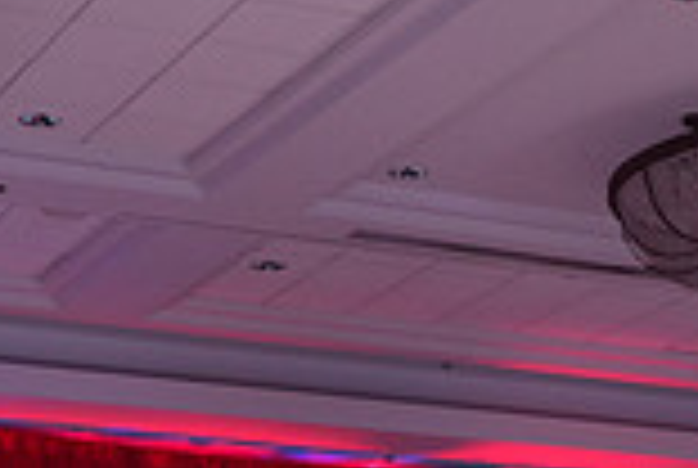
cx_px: 522
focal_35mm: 127
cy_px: 826
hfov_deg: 16.0
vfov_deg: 10.3
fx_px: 2467
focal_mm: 34
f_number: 5
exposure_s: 1/250
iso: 2500
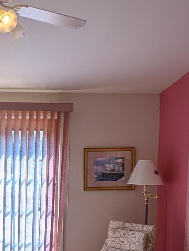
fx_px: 466
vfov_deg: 29.8
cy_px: 186
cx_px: -5
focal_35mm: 64
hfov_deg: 22.0
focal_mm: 2.22
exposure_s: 1/223
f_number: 2.2
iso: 46
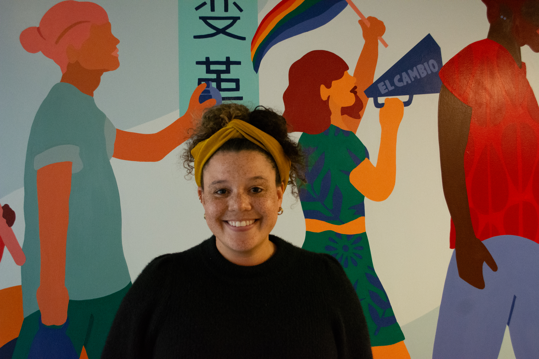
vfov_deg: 36.9
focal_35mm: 36
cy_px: 180
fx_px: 539
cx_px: 270
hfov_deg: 53.1
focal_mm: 24
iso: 4000
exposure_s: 1/160
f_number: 4.5
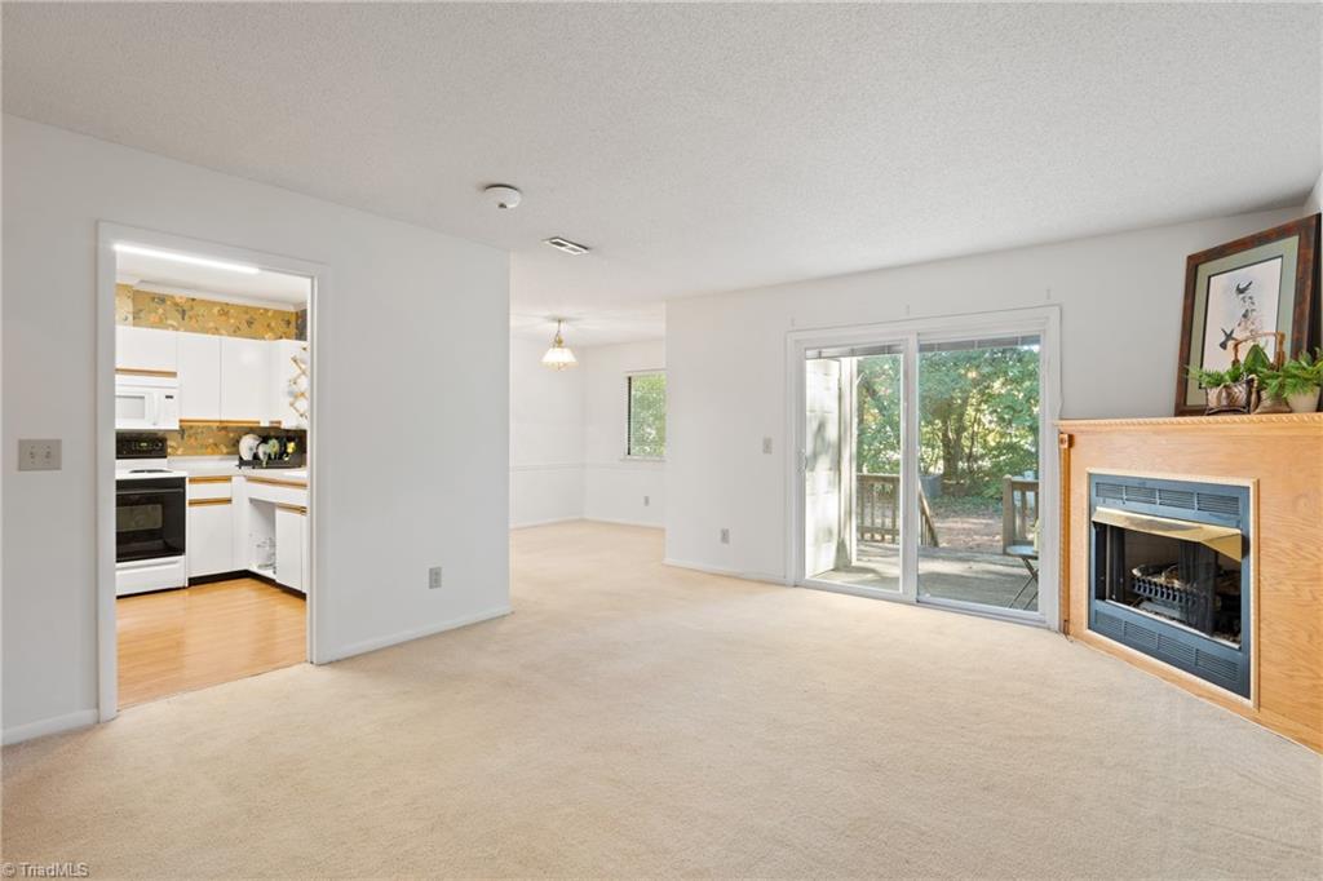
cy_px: 440
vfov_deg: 67.3
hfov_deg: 90.0
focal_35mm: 18
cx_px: 662
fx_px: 661
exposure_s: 1/1.25
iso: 400
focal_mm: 18
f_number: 9
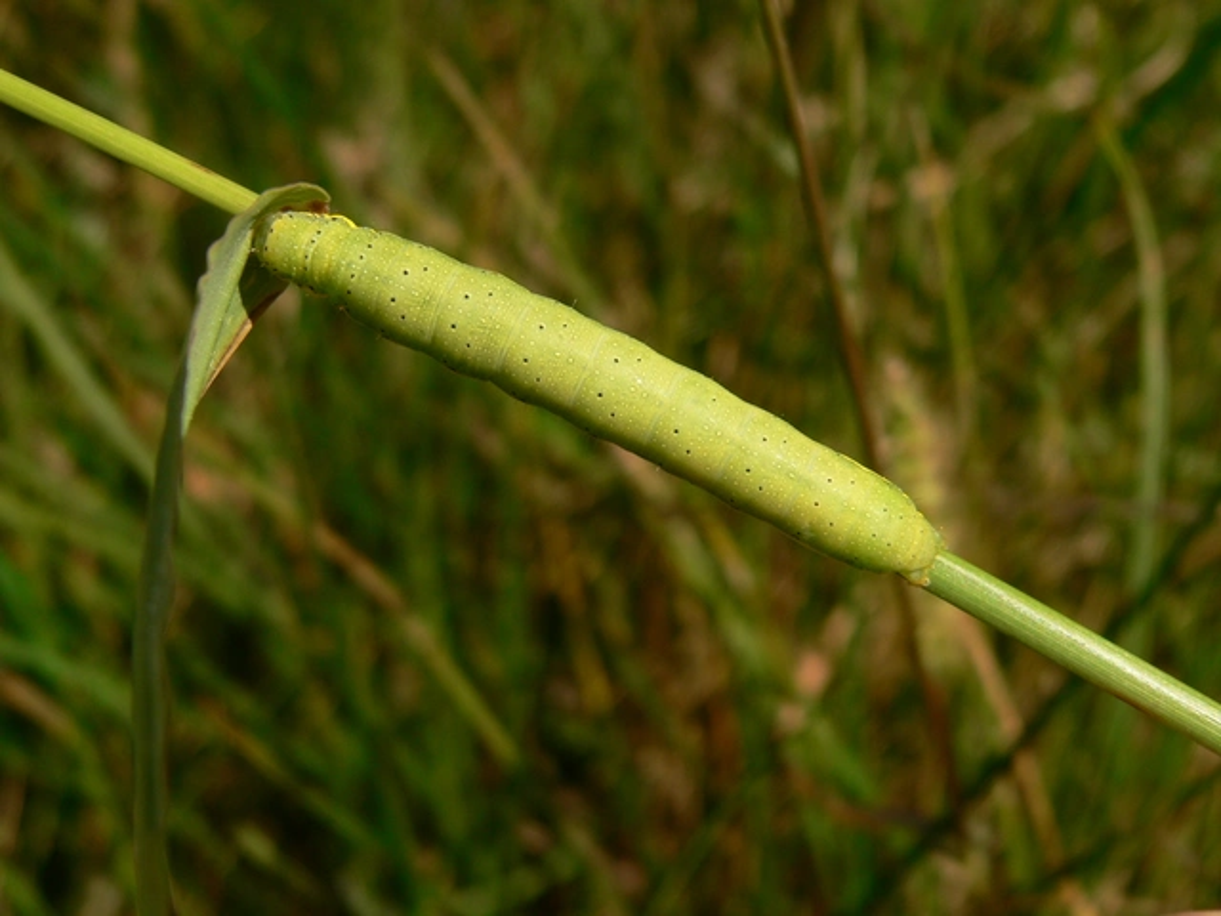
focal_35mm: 58
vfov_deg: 25.2
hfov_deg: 33.2
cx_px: 610
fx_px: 2046
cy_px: 458
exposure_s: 1/800
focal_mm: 9.6
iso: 80
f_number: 4
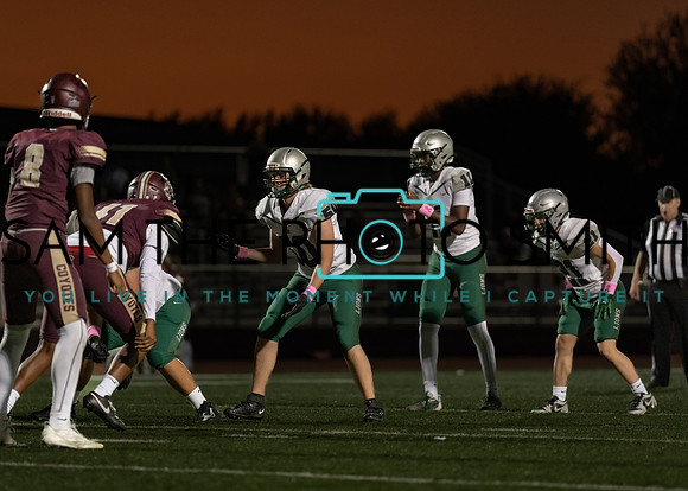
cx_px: 322
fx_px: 5136
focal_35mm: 263
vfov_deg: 5.5
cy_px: 262
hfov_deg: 7.7
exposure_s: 1/1000
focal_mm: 200
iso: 1600
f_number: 2.8
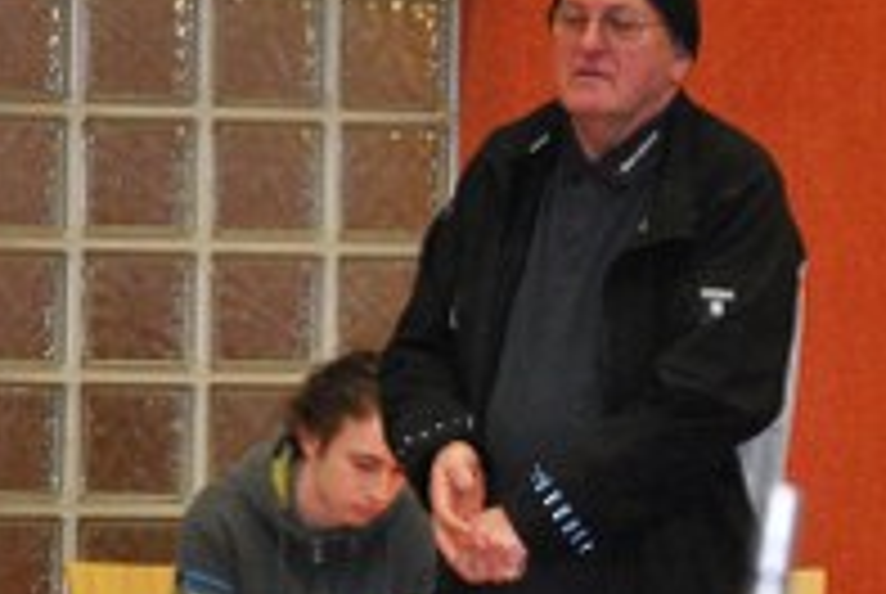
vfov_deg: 2.8
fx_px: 12003
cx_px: 855
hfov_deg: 4.2
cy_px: 468
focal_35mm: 487
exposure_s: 1/60
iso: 1400
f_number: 5.6
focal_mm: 100
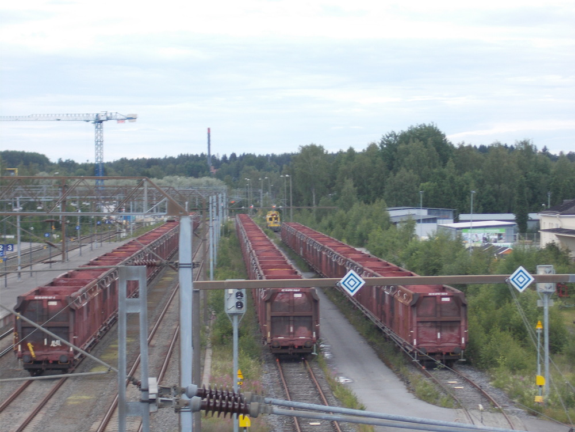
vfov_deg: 11.4
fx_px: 2159
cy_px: 216
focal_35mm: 130
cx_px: 288
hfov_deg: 15.2
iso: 80
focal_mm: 23
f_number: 6.5
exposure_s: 1/80
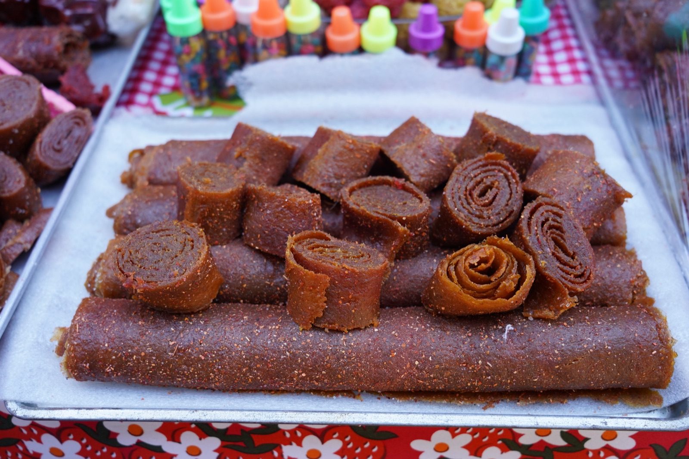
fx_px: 651
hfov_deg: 55.8
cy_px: 230
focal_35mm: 34
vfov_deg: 38.9
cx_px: 344
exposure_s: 1/160
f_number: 4.5
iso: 500
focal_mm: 34
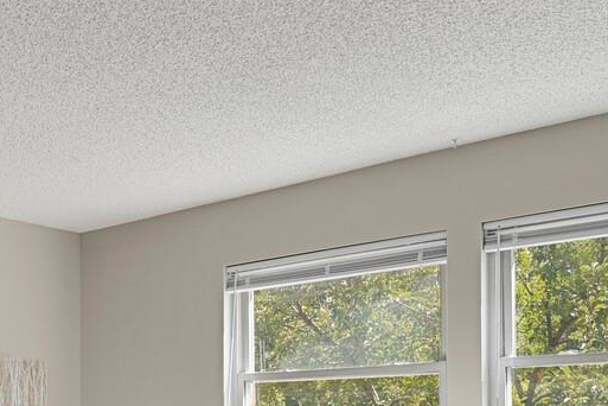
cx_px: -46
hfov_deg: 33.2
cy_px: 439
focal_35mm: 53
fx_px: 895
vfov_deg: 24.0
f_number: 8
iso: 2000
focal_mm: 17
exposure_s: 1/20
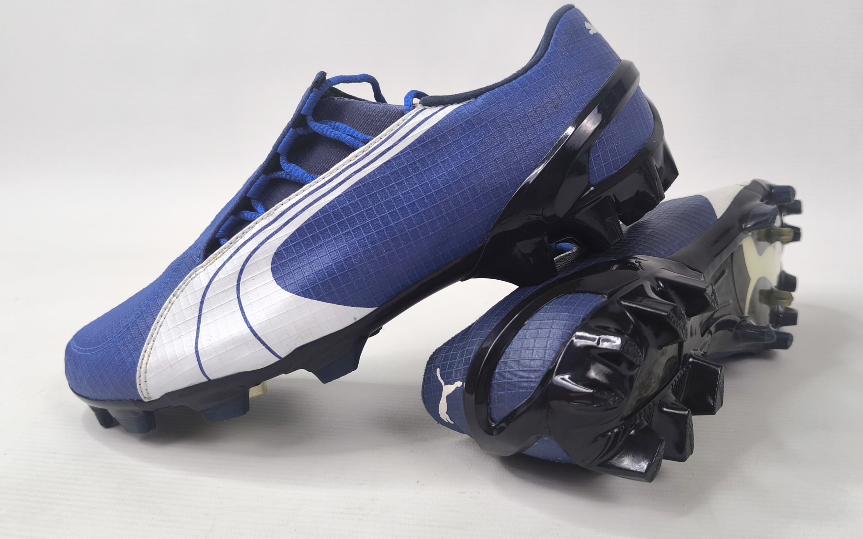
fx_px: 611
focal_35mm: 26
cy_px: 254
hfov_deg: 70.4
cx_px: 440
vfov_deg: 47.6
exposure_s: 1/100
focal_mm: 6.92
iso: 64
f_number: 1.9
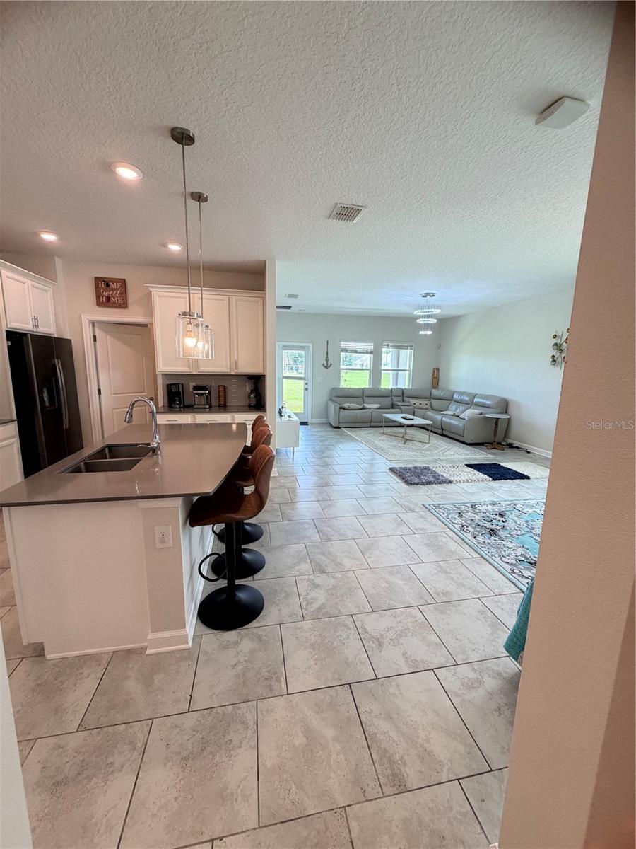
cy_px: 424
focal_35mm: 14
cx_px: 318
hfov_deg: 85.7
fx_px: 343
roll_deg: -0.2
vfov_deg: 102.1
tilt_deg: -9.2
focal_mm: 2.22
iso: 160
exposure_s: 1/120
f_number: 2.2
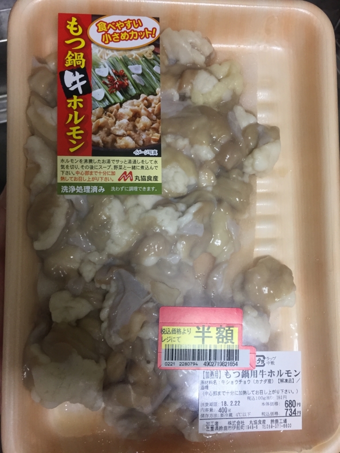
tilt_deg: -62.0
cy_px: 226
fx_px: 380
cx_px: 170
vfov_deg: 61.7
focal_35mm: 29
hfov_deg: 48.2
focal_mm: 4.15
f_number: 2.2
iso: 100
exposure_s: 1/30
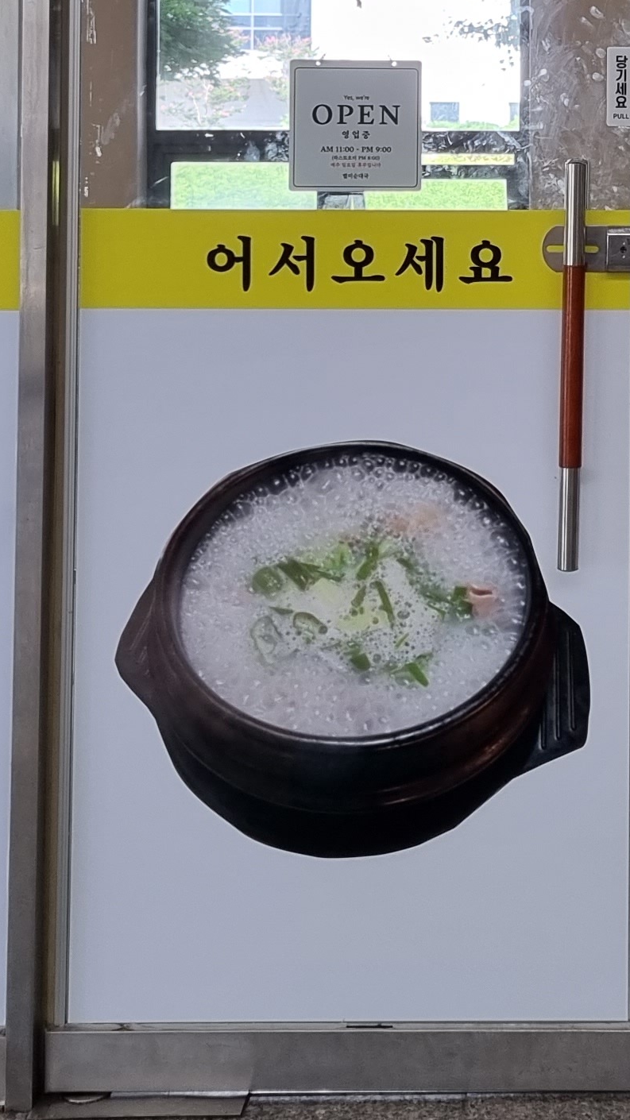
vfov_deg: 25.2
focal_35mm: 81
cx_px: 632
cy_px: 63
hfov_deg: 14.7
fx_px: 2406
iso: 100
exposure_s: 1/120
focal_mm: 5.4
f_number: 1.8
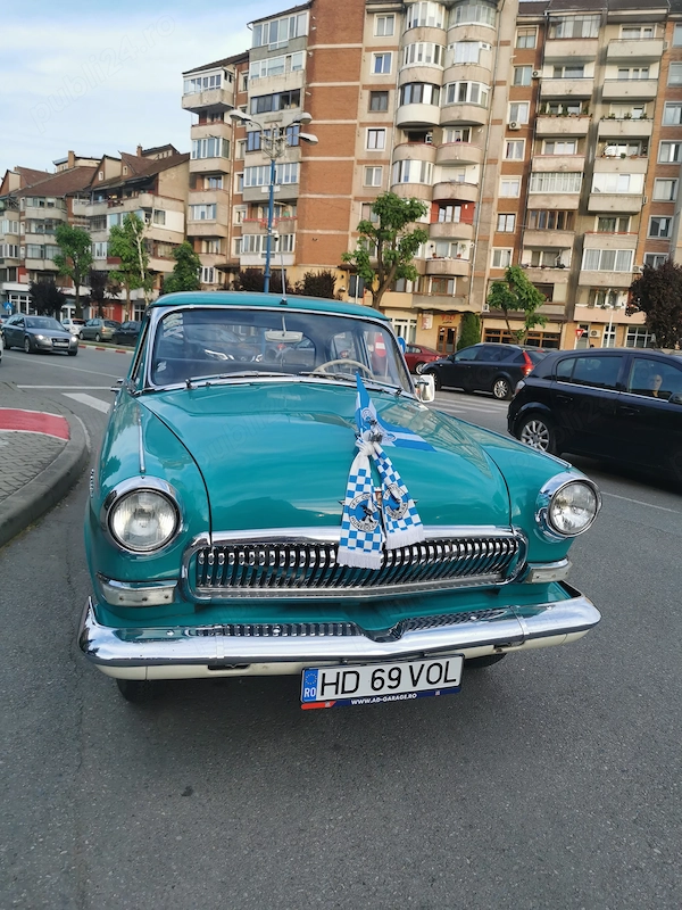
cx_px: 341
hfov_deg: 51.4
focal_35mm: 27
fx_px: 709
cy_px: 455
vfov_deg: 65.3
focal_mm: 5.56
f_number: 1.6
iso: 50
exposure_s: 1/727
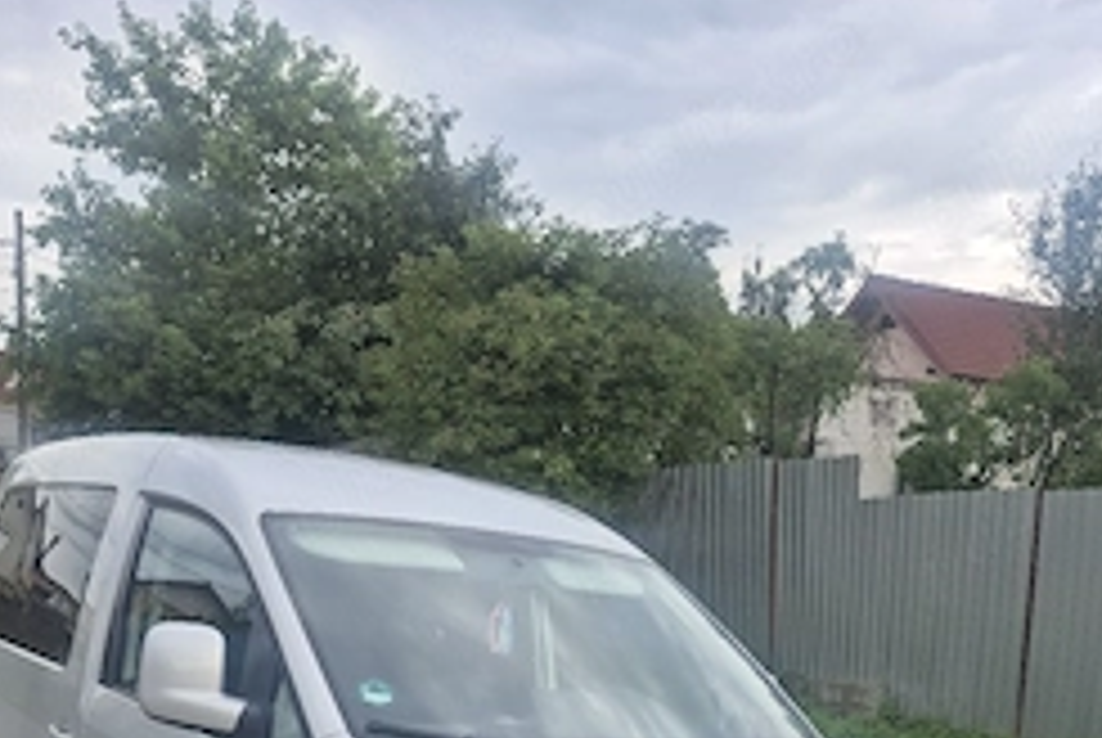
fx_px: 1195
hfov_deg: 49.3
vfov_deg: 29.5
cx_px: 454
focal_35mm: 39
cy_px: 886
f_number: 1.8
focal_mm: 5.4
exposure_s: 1/185
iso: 25
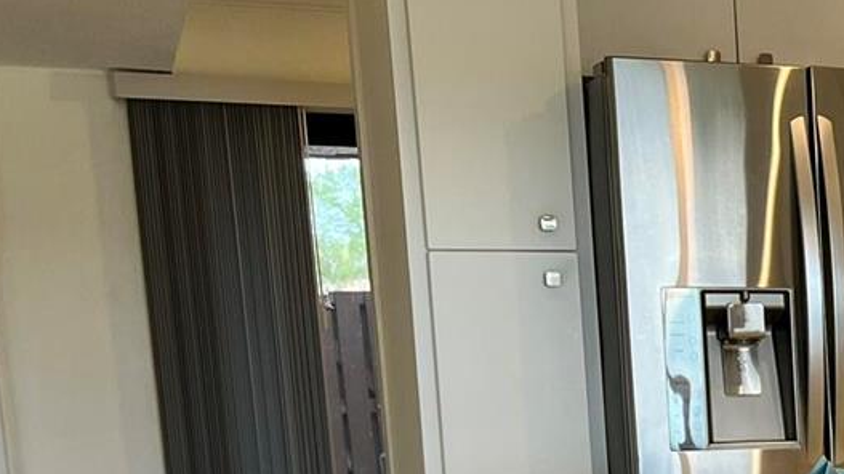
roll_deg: +1.1
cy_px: 621
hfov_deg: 20.9
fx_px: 1924
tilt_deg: -8.8
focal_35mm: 86
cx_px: 1272
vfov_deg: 13.5
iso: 100
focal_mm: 5.7
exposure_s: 1/120
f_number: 1.5
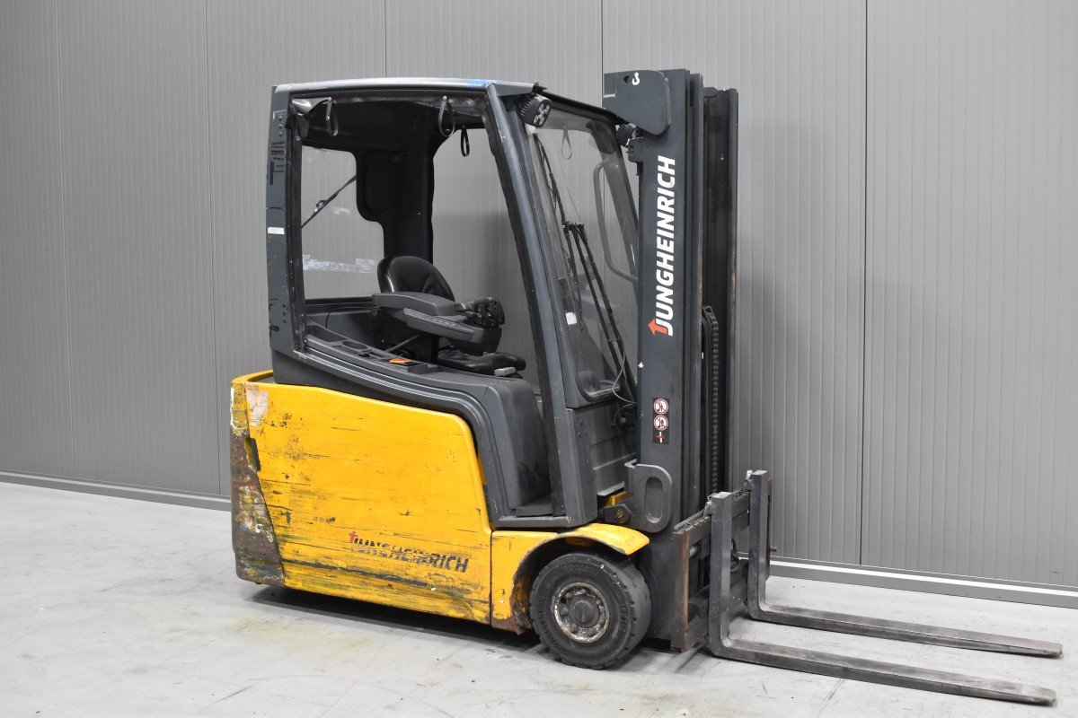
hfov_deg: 53.1
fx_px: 1078
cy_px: 359
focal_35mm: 36
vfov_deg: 36.9
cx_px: 539
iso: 1600
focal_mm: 24
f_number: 5.6
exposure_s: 1/25
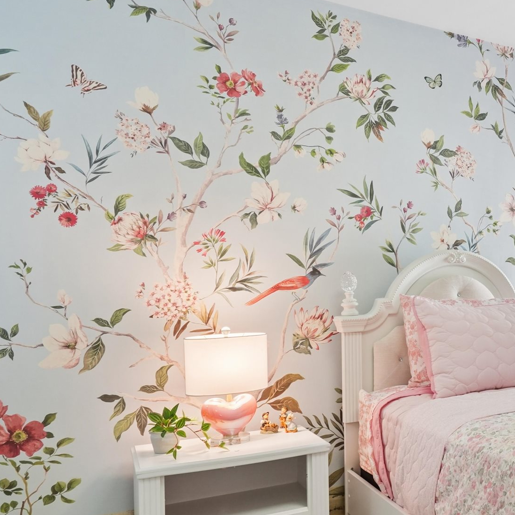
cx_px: 575
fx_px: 640
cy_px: 293
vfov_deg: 43.8
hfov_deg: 36.6
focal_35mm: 38
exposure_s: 1/40
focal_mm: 16
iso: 800
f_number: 10
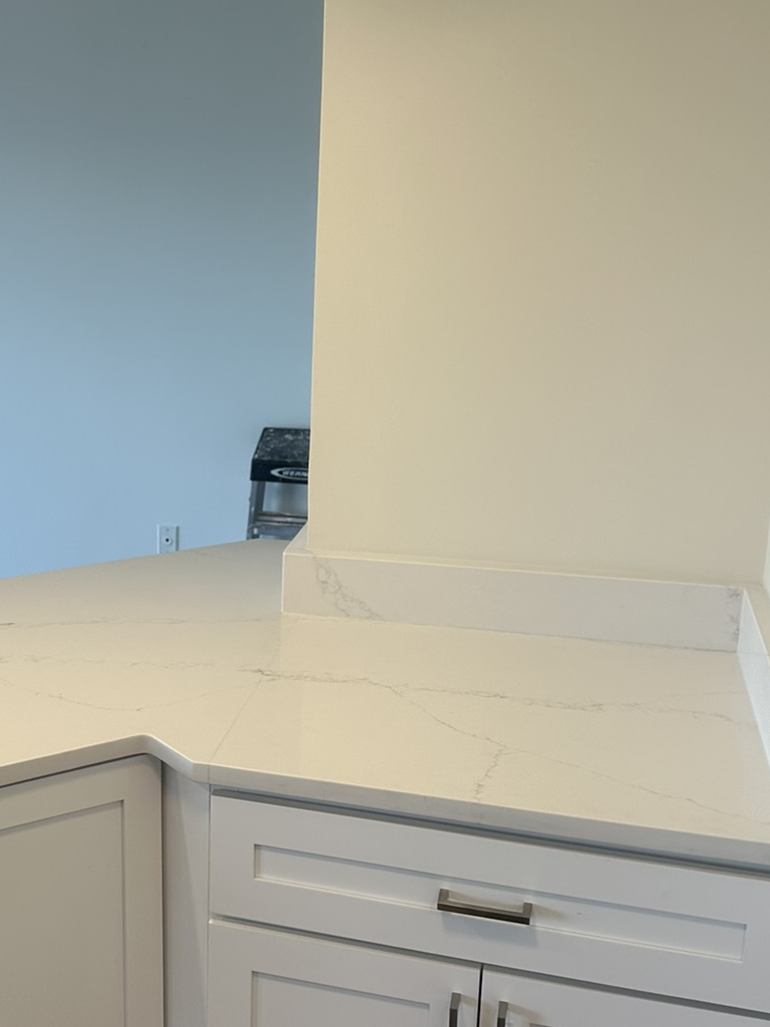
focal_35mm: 48
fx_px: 1424
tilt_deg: -12.6
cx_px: 115
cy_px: 520
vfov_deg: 39.7
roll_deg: +0.6
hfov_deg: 29.3
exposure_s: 1/120
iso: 80
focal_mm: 6.86
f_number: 1.78
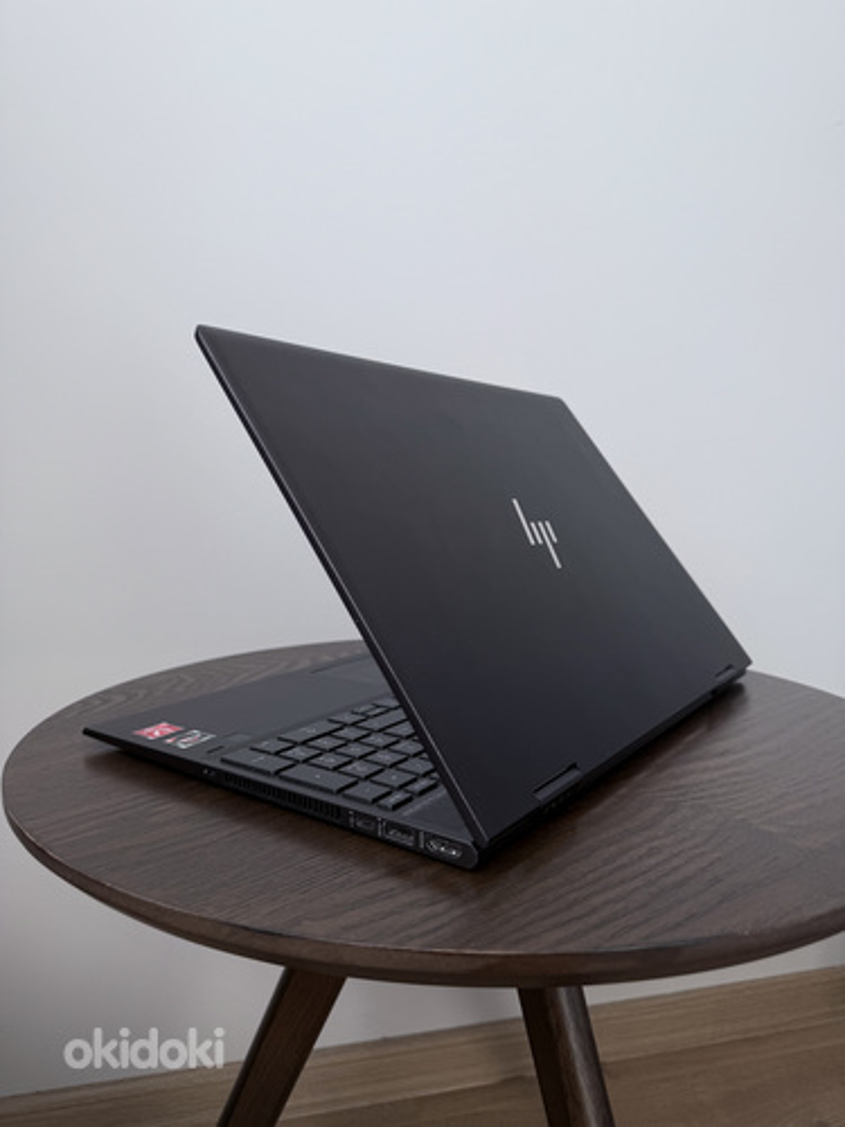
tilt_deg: -4.8
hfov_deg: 56.8
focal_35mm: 24
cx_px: 422
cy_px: 564
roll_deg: -0.7
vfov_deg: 71.6
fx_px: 781
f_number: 1.78
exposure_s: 1/159
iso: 64
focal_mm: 6.76
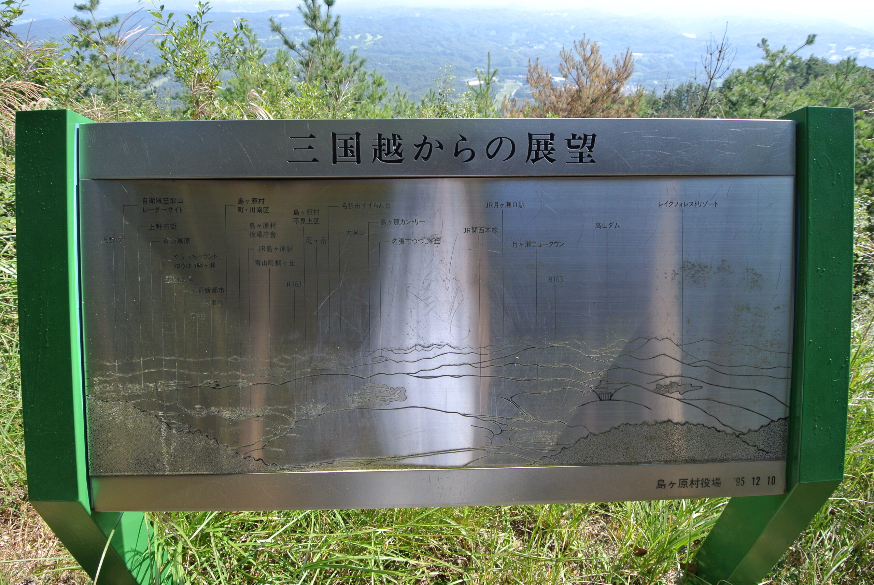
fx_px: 438
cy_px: 292
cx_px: 437
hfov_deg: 89.9
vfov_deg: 67.5
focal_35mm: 18
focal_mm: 6.7
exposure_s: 1/320
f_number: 4.5
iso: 100
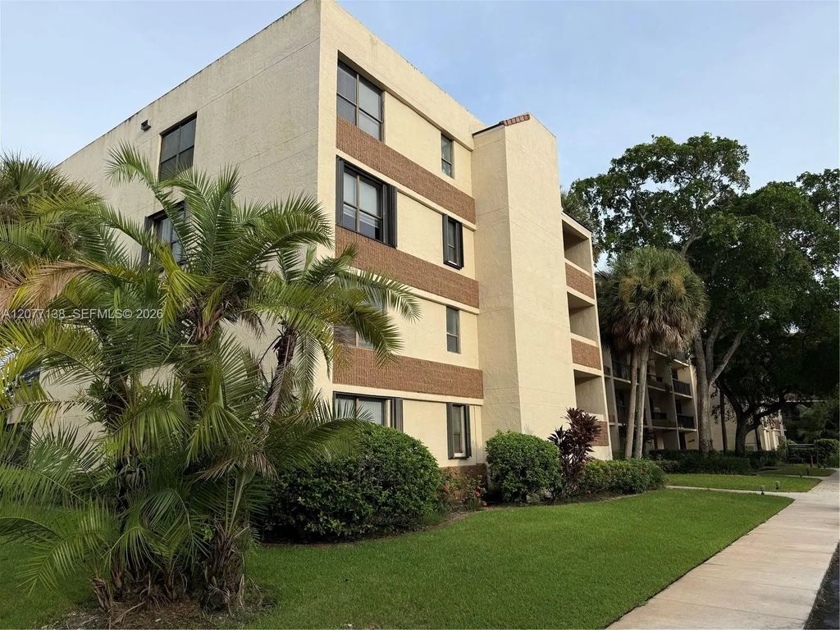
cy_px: 315
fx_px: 582
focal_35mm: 24
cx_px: 420
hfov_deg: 71.6
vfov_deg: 56.8
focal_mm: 6.76
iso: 80
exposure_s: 1/2000
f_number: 1.78
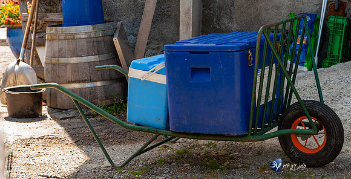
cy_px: 82
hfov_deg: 23.7
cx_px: 208
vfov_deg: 12.3
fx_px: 834
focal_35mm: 92
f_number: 6.3
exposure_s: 1/200
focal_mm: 70
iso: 400
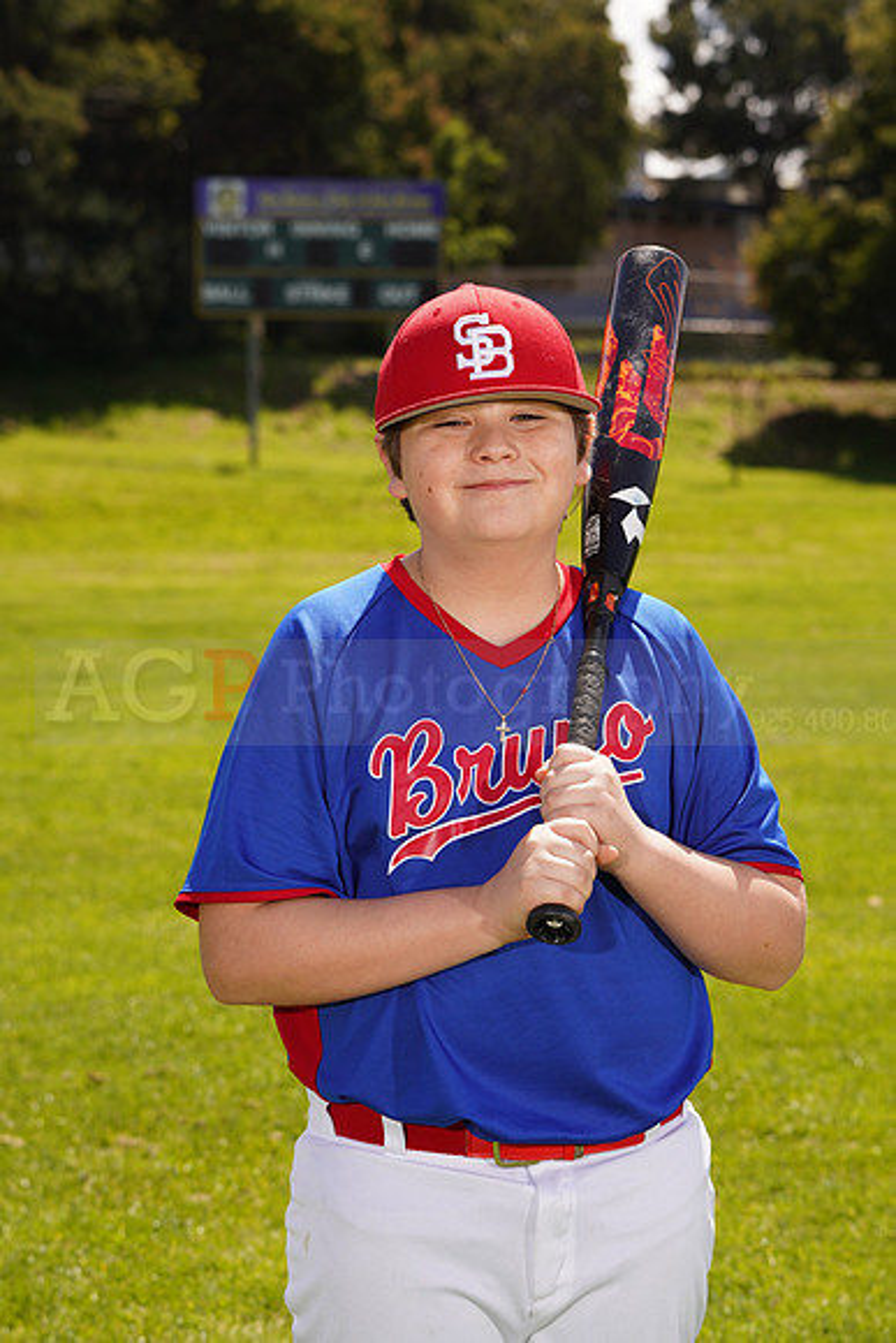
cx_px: 448
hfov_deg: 13.7
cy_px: 672
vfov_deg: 20.4
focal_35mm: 100
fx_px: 3731
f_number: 9
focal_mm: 100
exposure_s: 1/160
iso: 100
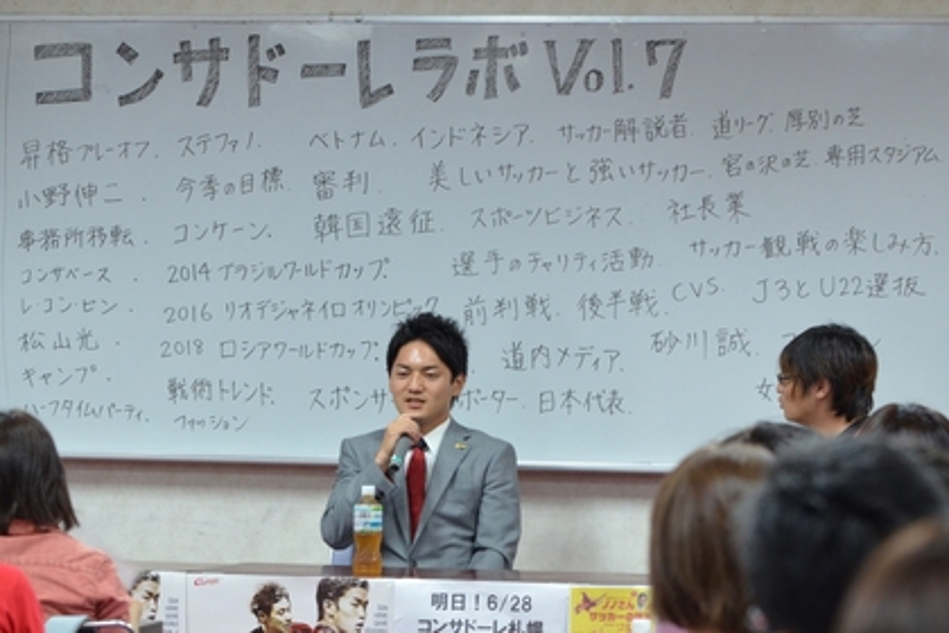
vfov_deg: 9.1
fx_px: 3954
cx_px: 474
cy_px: 316
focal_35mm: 150
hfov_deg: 13.7
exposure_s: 1/30
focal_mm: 100
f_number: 6.3
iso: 1250
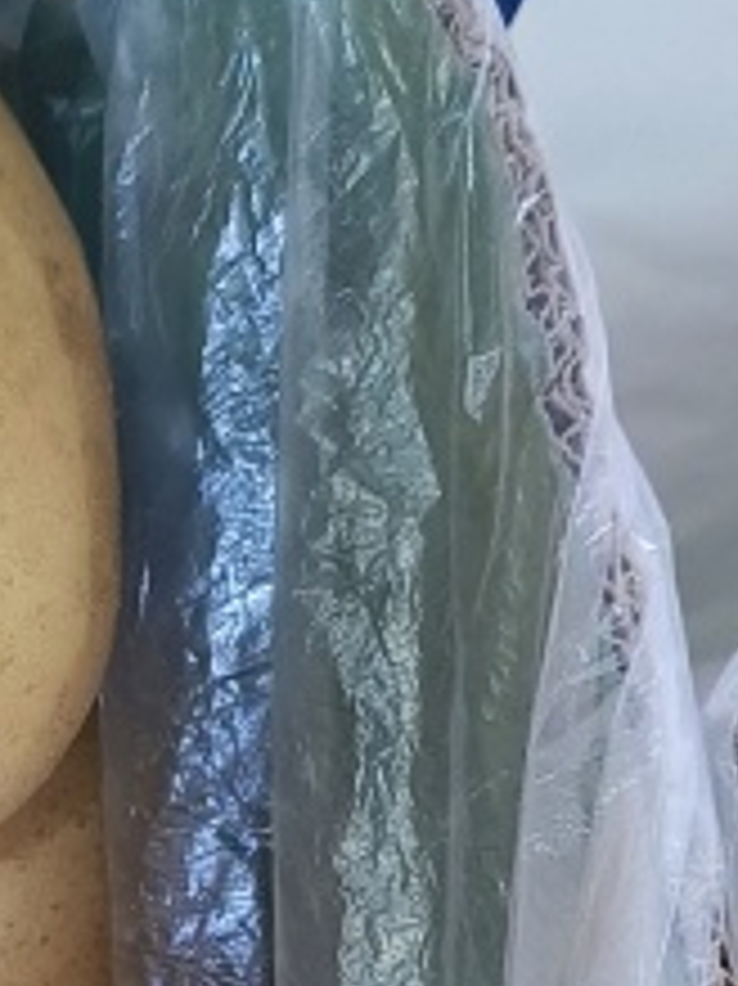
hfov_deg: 12.1
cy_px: 1326
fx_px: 3187
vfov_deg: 16.5
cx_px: -594
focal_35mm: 112
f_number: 1.75
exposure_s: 1/50
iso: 1039
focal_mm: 5.5
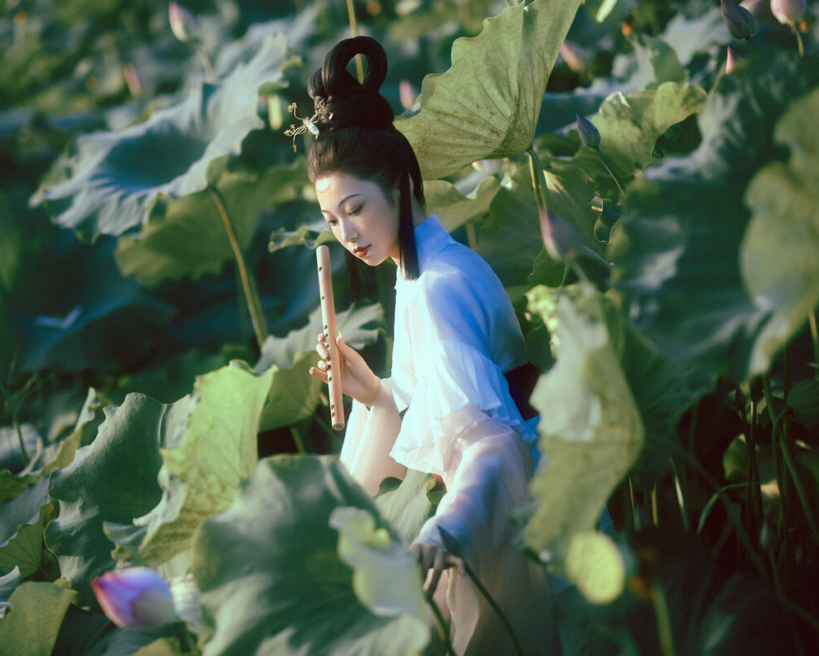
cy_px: 328
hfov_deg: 19.9
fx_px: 2327
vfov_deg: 16.0
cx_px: 345
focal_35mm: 96
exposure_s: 1/1250
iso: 100
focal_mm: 85
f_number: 1.8
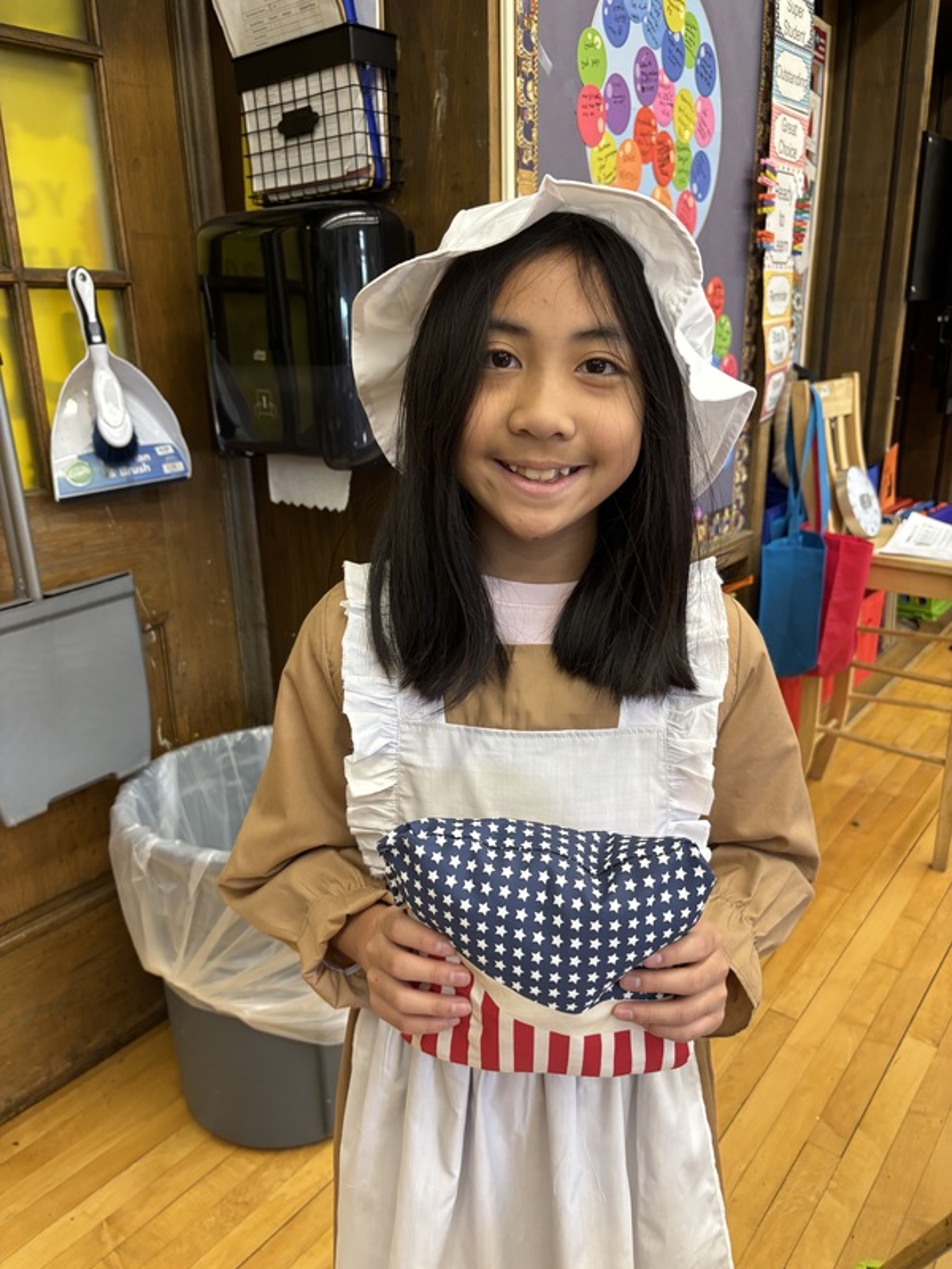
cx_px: 476
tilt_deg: -17.4
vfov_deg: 67.3
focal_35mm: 26
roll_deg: +1.5
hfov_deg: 53.1
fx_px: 953
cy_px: 634
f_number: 1.6
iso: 200
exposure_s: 1/60
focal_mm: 5.96
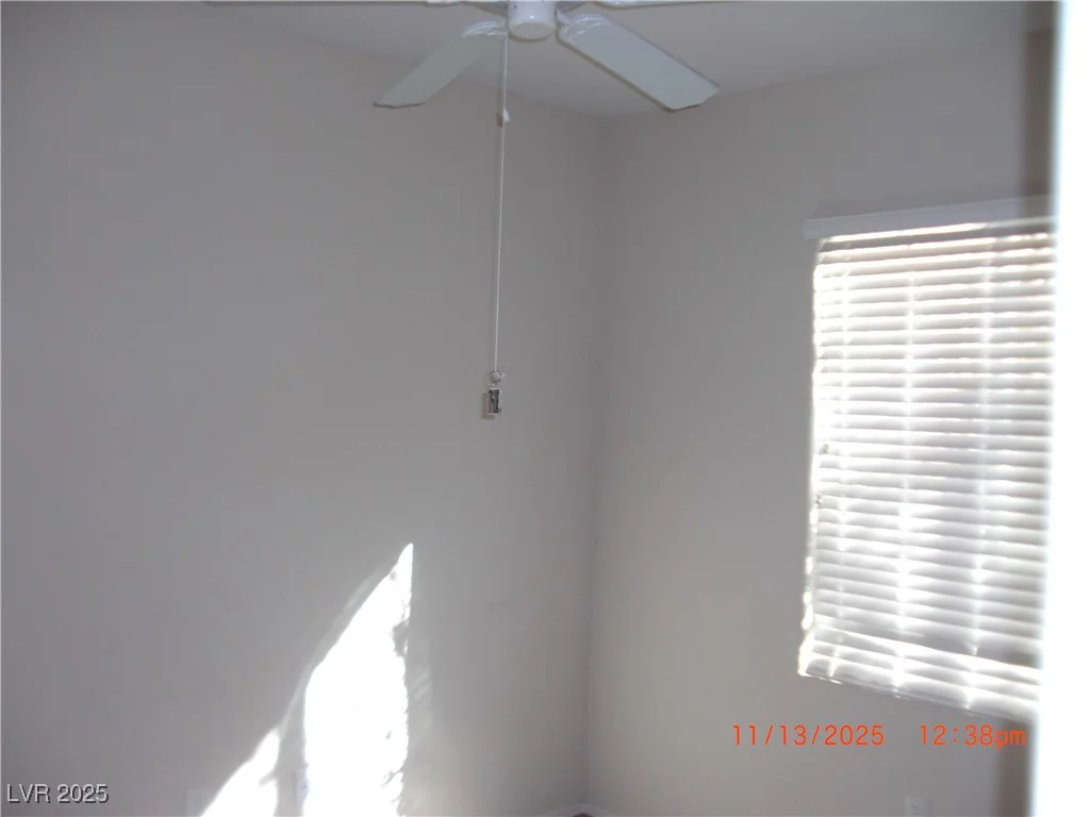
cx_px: 545
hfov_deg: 51.4
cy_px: 408
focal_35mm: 36
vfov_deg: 39.7
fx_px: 1134
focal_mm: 6.3
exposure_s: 1/80
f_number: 2.8
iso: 100
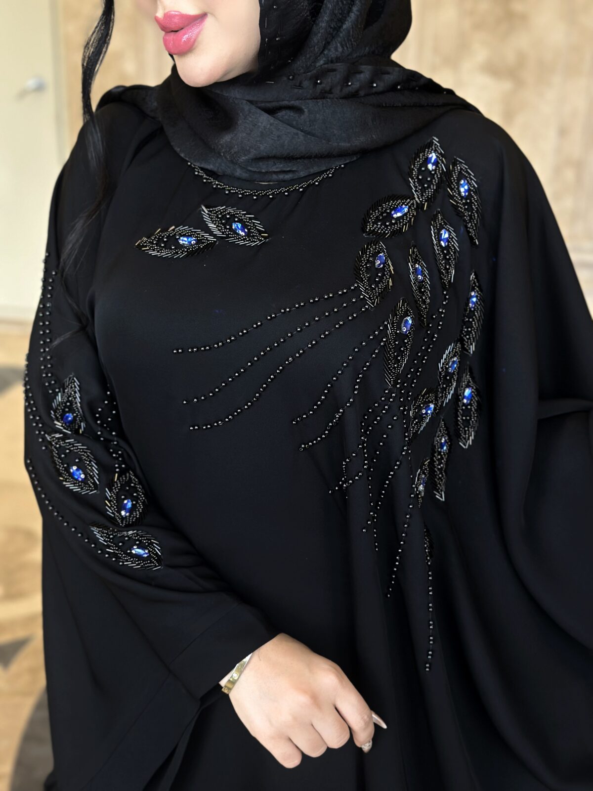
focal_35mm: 48
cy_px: 396
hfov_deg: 30.3
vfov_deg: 39.7
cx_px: 296
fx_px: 1096
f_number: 1.78
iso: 160
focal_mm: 6.86
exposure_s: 1/50
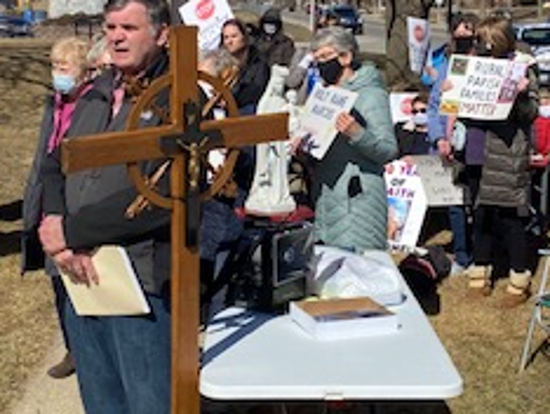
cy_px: 169
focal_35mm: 71
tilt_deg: -6.6
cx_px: 308
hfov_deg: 27.4
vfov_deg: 20.7
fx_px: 1129
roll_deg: -0.1
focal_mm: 4.25
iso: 32
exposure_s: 1/4274
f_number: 1.8
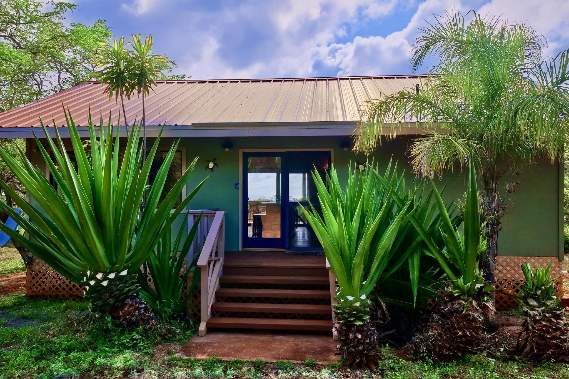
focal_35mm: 28
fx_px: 442
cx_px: 284
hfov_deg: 65.5
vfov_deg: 46.4
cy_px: 190
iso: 400
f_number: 2.8
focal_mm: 14.4
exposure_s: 1/80
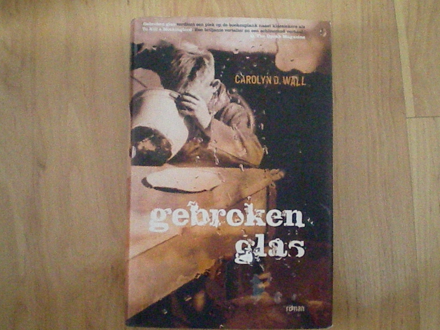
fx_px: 483
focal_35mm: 38
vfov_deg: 37.7
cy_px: 165
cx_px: 220
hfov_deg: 49.0
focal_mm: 6.3
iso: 2403
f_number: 3.1
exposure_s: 1/50
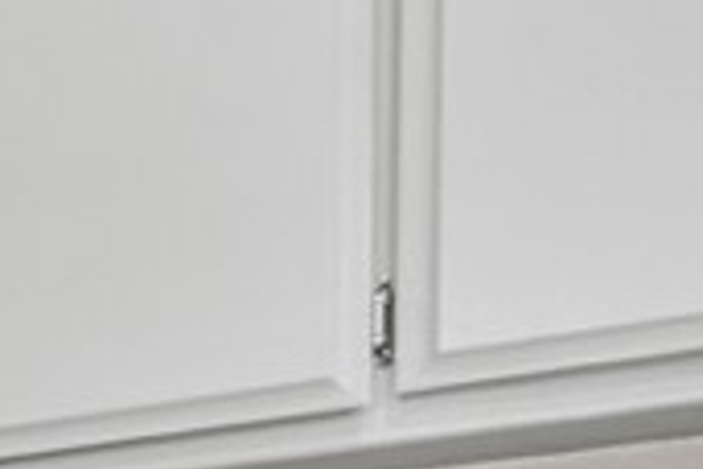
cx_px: -1287
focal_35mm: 90
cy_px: 1035
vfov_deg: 12.6
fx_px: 1757
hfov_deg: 12.3
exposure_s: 1/3
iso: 400
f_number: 8
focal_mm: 10
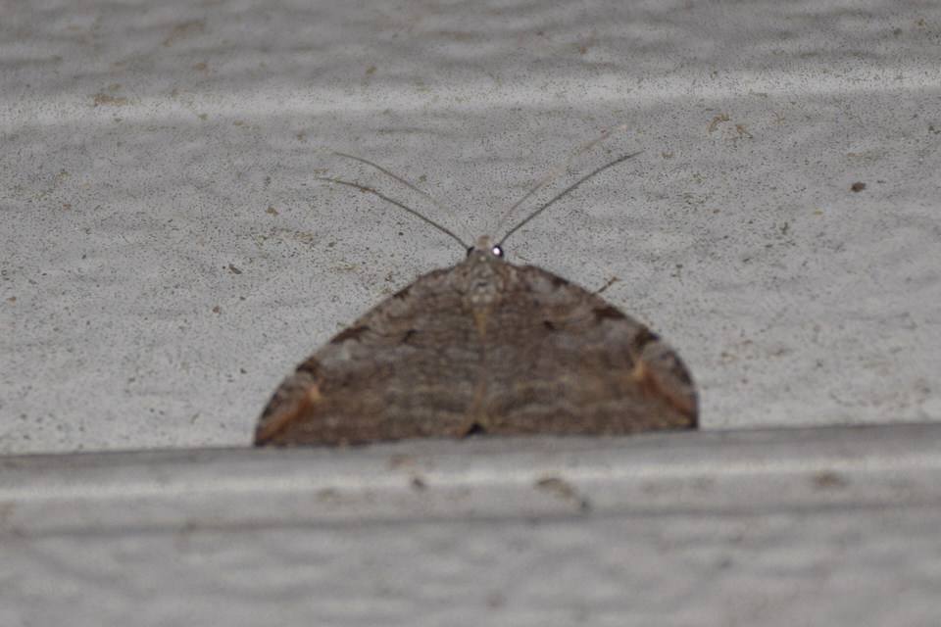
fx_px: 5489
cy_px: 314
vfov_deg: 6.5
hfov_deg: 9.8
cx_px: 470
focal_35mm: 210
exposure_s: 1/60
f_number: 5.6
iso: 320
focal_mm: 140
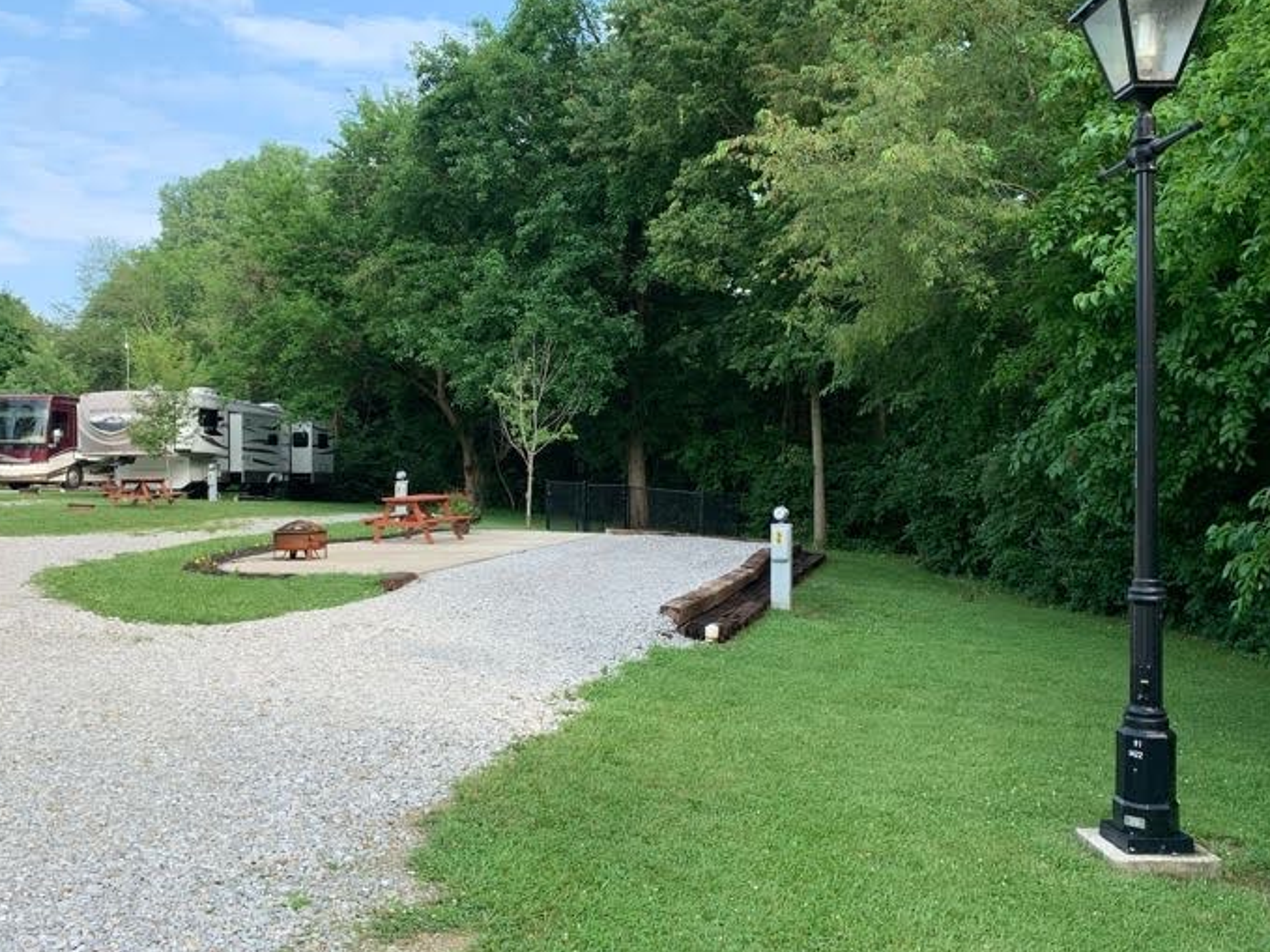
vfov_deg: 44.1
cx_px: 632
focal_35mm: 32
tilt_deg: -0.5
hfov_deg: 56.8
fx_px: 1174
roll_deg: -0.2
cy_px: 478
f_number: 1.8
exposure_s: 1/580
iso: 25
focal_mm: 4.25
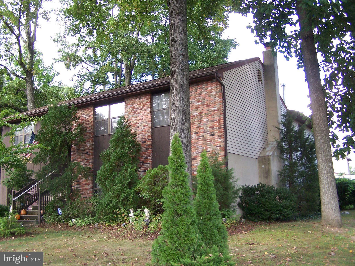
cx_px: 178
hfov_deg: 49.0
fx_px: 390
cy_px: 133
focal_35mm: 38
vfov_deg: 37.7
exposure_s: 1/60
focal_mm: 6.3
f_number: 2.8
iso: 80
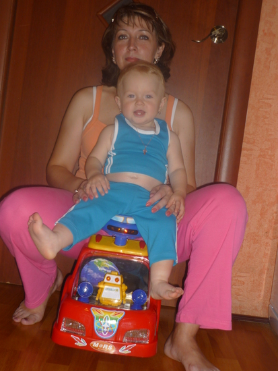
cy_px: 186
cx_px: 139
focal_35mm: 44
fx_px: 471
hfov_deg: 32.9
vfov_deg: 42.9
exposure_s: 1/30
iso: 100
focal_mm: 7.2
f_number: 3
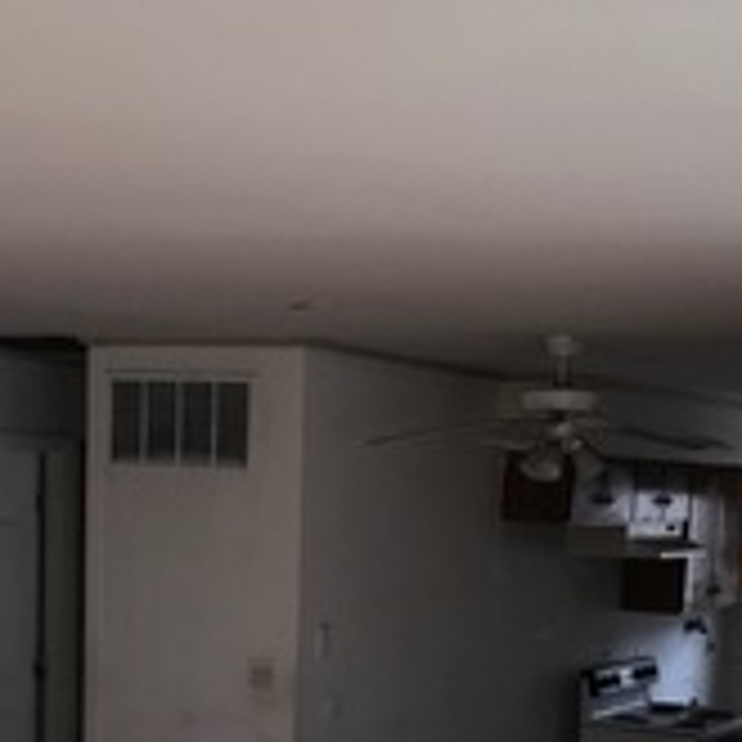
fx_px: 1746
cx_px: 373
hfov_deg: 24.0
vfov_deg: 23.0
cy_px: 746
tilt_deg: -7.3
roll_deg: -0.7
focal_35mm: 72
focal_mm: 3.99
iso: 32
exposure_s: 1/30
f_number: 1.8
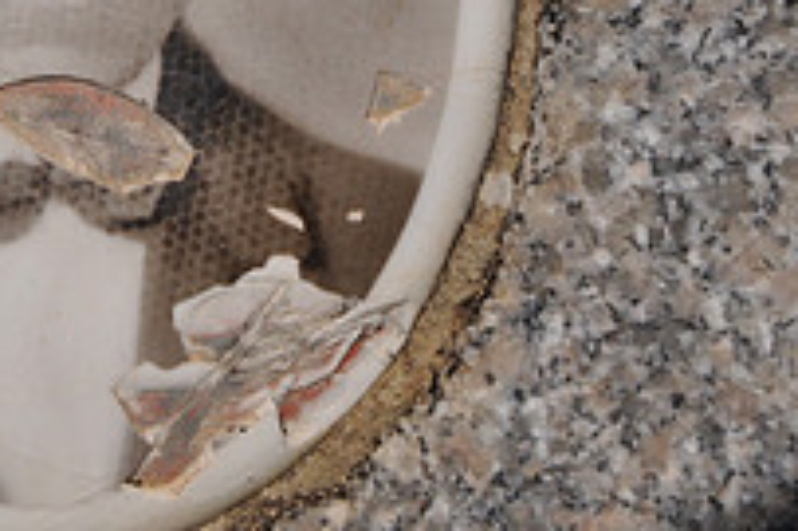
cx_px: 83
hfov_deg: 4.6
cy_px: -33
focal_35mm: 450
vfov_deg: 3.0
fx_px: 9976
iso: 200
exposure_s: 1/500
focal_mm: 105
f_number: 11
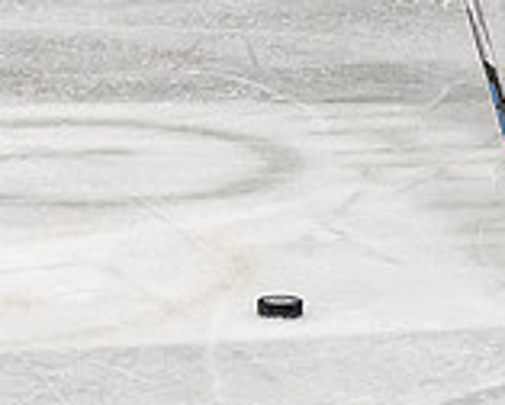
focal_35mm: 509
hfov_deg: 3.8
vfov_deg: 3.0
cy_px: -143
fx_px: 7617
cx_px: 470
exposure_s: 1/800
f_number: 3.2
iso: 1600
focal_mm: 70
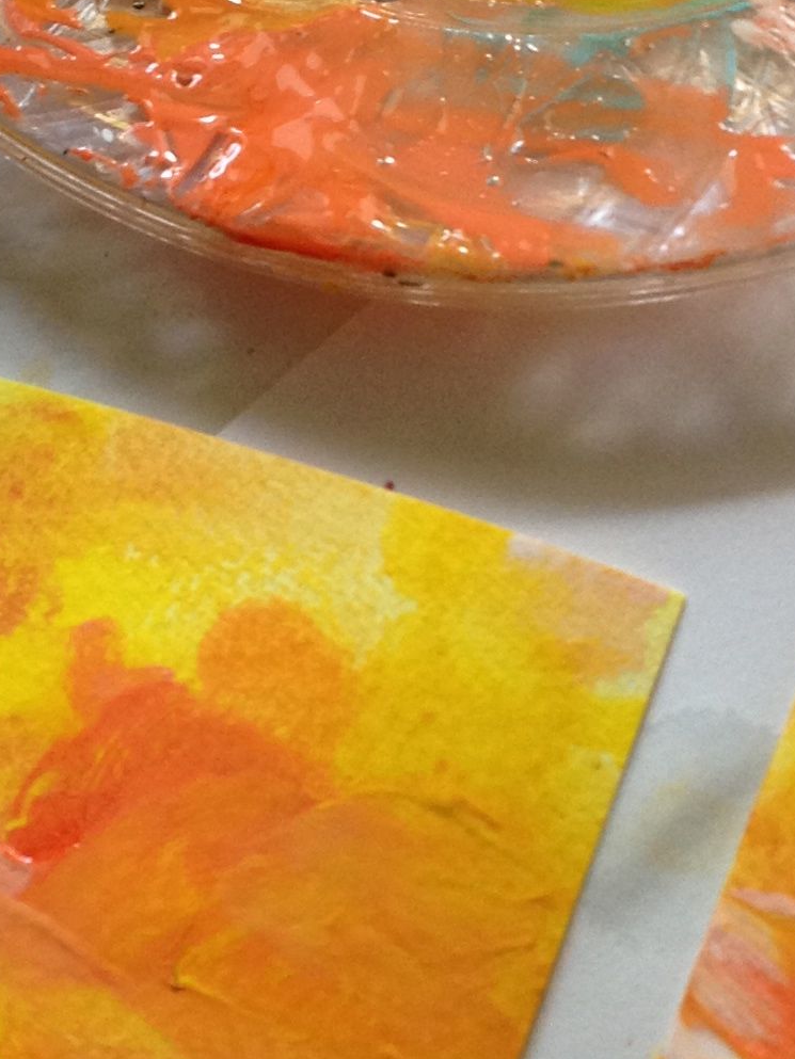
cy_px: 403
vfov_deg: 17.1
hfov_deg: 12.9
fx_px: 3521
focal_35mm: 115
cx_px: 359
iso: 100
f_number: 2.4
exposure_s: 1/20
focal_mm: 4.28
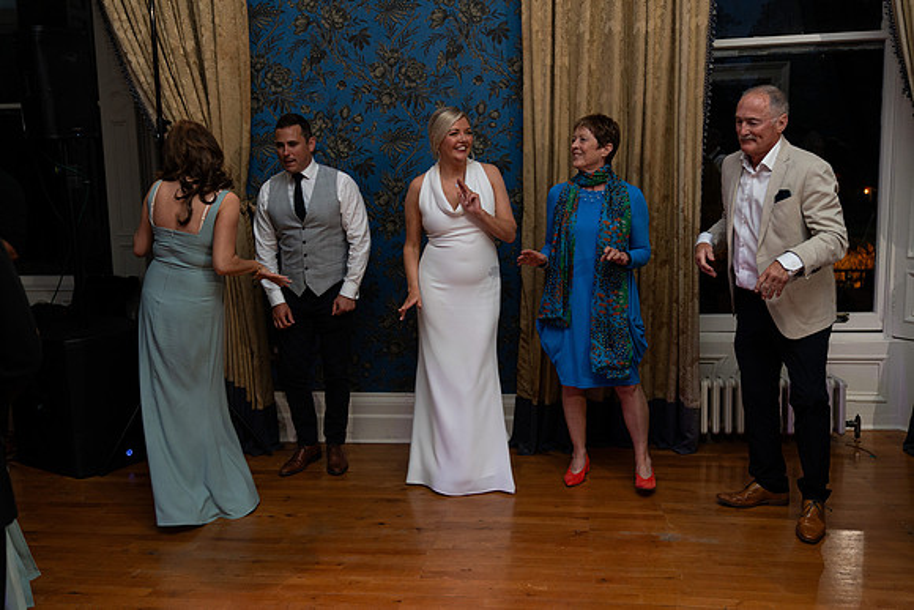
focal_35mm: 34
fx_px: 863
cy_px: 305
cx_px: 457
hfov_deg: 55.8
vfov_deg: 38.9
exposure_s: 1/160
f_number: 2.8
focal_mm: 34
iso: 1250
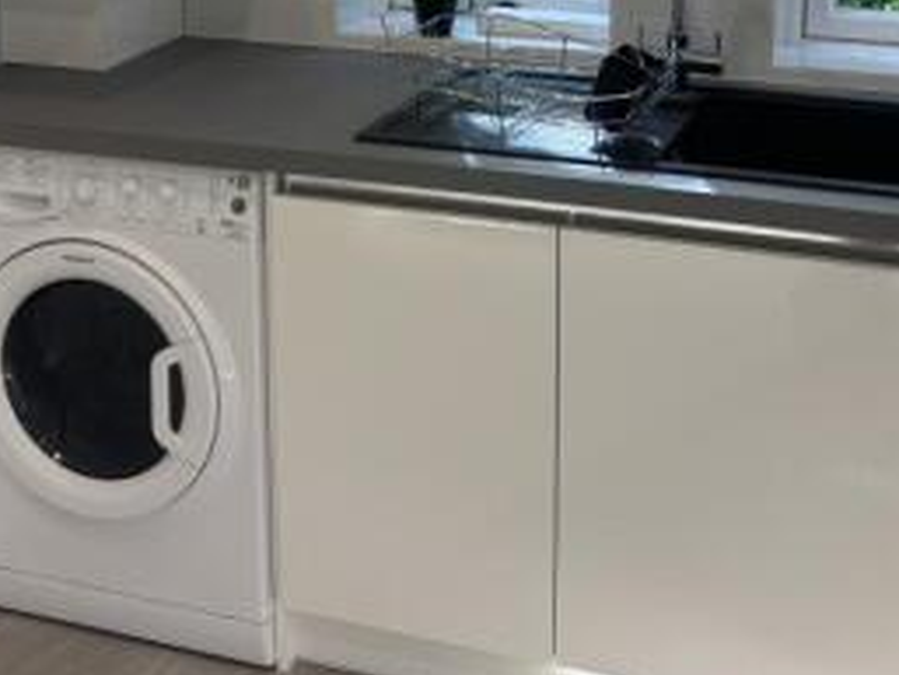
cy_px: 19
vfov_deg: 23.9
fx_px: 1533
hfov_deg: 32.7
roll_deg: -0.3
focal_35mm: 59
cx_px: 470
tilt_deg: -12.4
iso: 50
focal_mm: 5.96
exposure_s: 1/100
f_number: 1.6
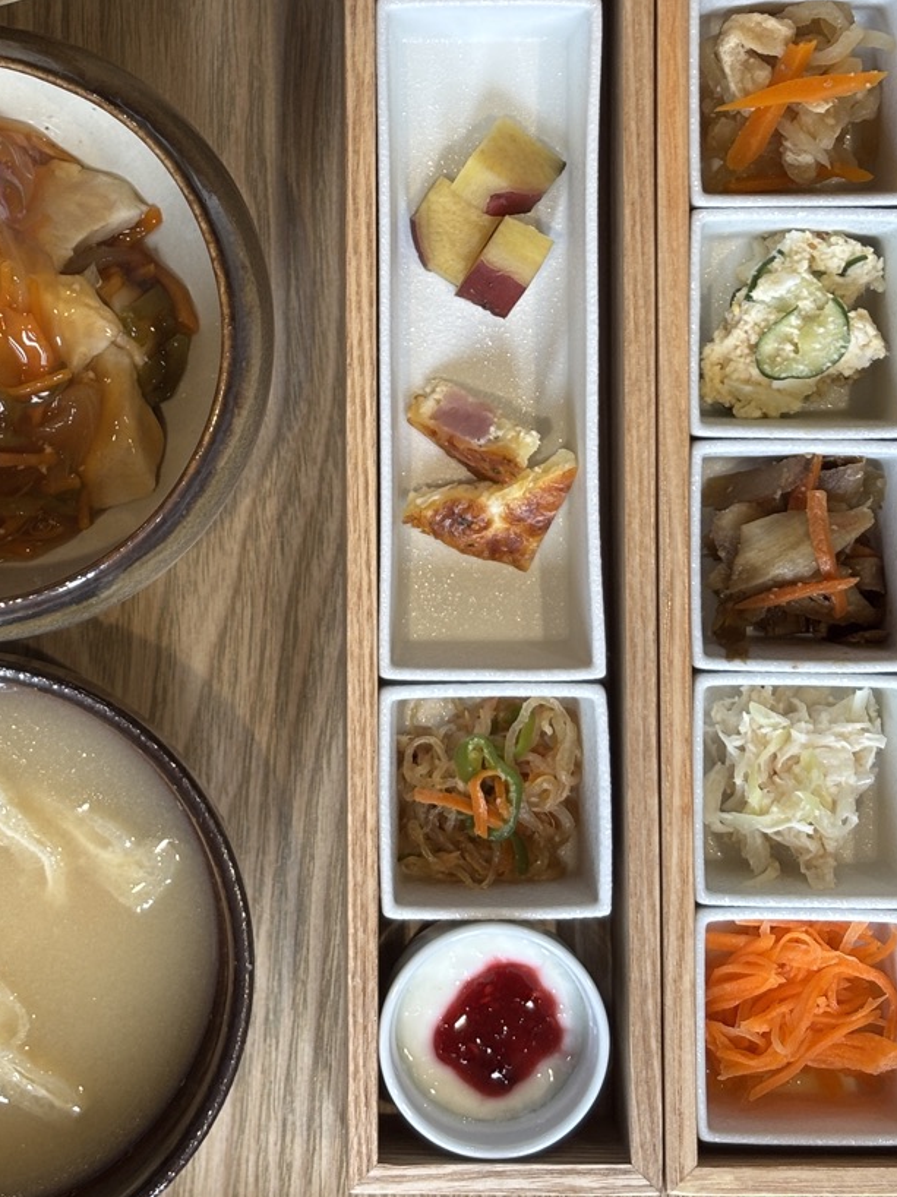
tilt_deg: -88.9
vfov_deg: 21.8
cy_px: 319
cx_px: 291
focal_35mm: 89
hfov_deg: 16.5
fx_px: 3077
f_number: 1.6
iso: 64
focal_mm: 5.96
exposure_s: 1/60
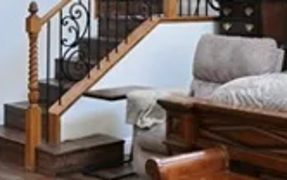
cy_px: -53
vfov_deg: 14.3
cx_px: 247
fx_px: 689
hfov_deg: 23.0
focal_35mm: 88
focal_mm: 14
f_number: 5.6
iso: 800
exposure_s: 1/30
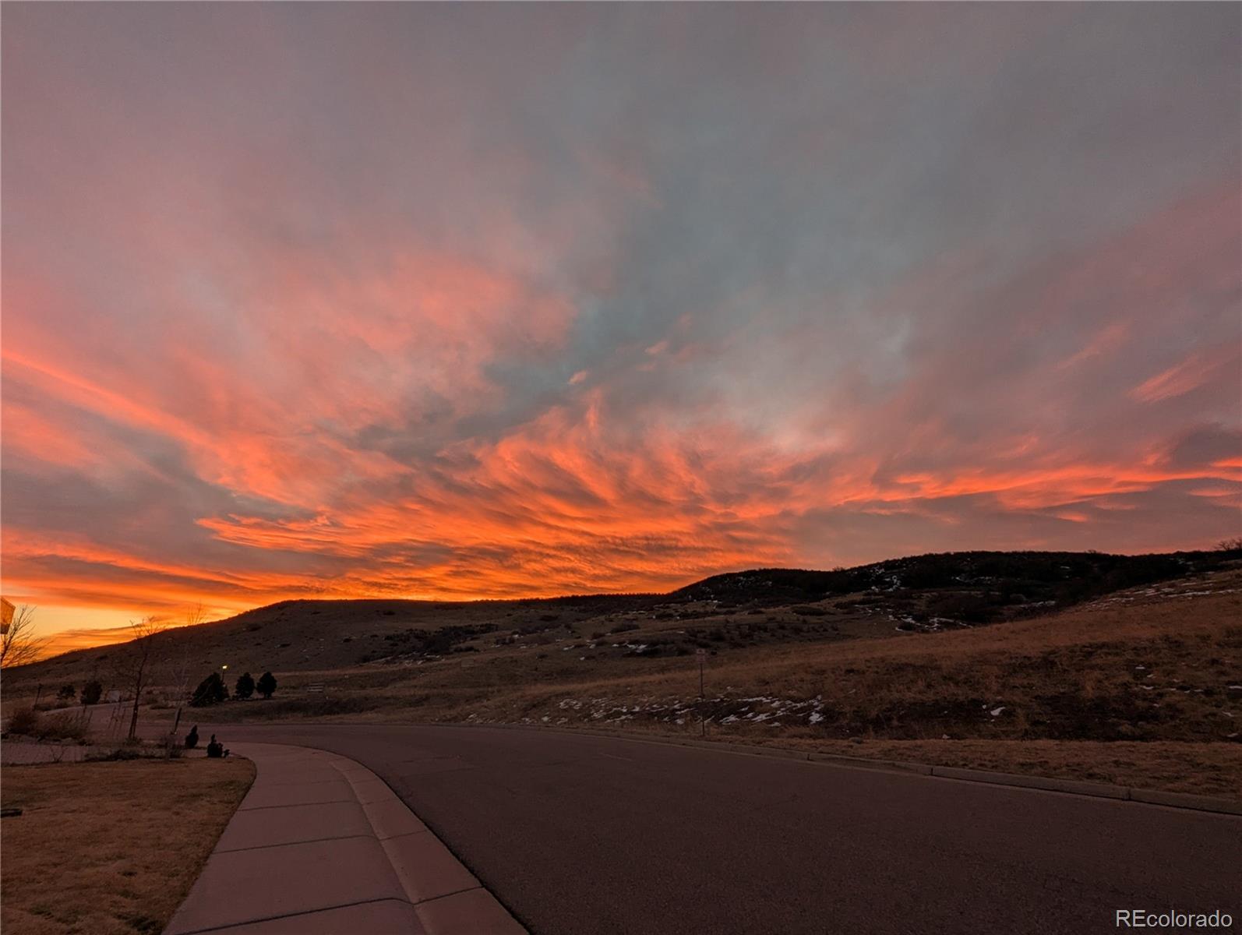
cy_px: 468
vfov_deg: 78.2
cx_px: 621
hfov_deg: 94.4
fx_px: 575
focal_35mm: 16
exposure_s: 1/85
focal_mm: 2.35
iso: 52
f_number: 2.2
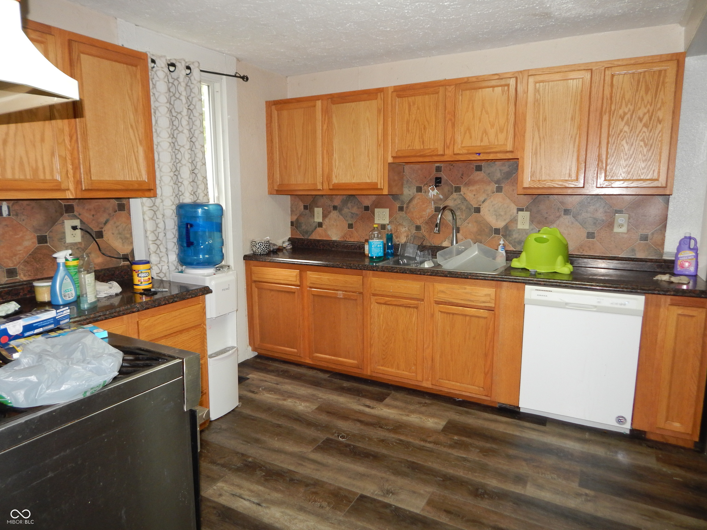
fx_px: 470
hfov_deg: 73.9
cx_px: 354
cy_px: 265
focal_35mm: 23
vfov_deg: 58.9
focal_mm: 4
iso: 200
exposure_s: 1/30
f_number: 3
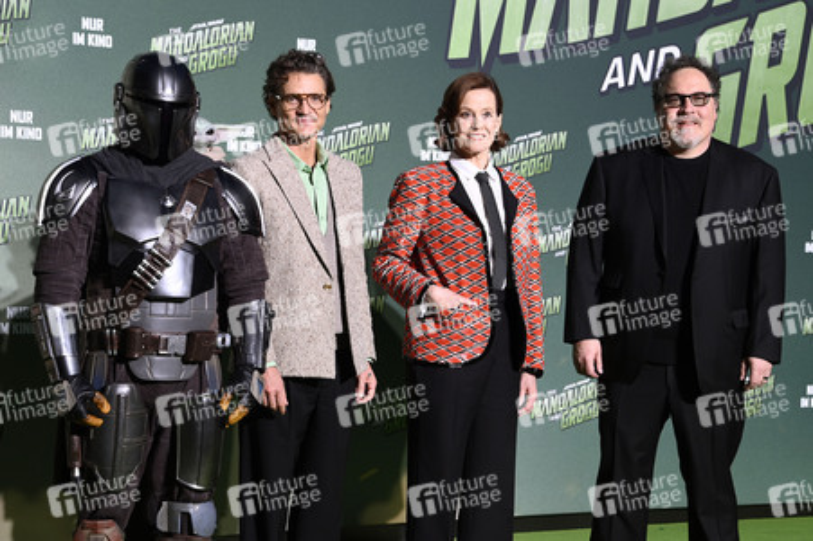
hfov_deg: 20.8
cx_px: 406
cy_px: 270
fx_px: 2211
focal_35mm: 98
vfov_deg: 13.9
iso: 640
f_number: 5.6
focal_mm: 98
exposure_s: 1/250
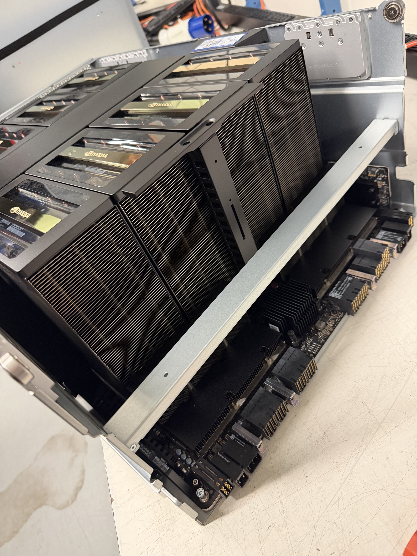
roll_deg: +27.3
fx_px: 385
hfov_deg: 56.8
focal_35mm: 24
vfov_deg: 71.6
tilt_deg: -40.1
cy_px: 278
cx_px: 208
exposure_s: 1/60
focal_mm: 6.76
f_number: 1.78
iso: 800
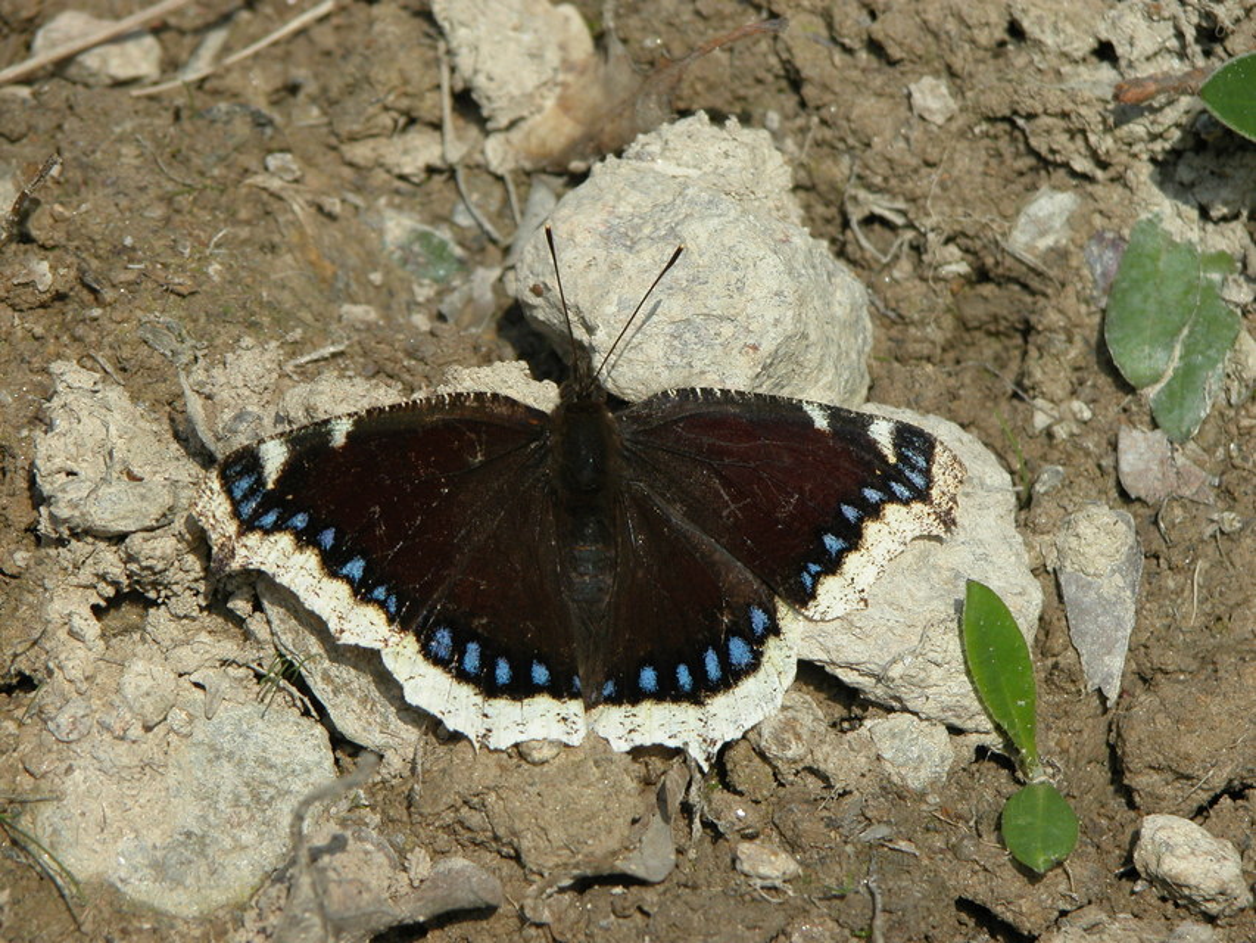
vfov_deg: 6.1
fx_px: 8782
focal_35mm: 242
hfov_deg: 8.2
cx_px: 628
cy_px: 472
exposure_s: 1/500
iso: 100
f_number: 5.2
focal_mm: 61.5
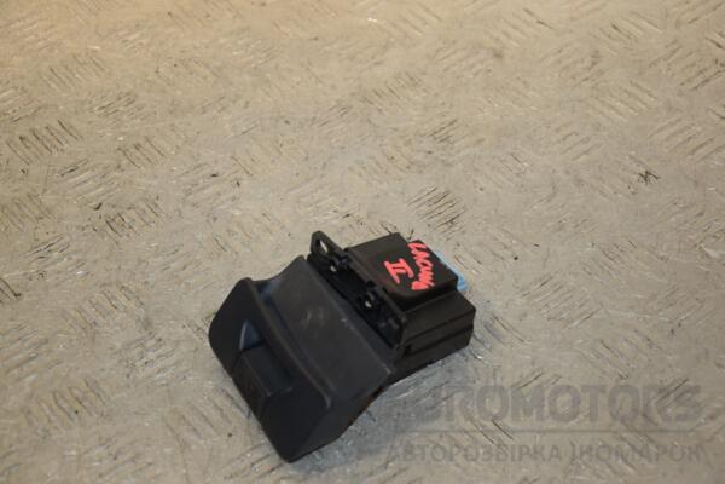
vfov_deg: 18.2
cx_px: 362
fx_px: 1510
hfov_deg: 27.0
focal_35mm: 75
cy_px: 242
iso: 800
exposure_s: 1/200
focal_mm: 50
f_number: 5
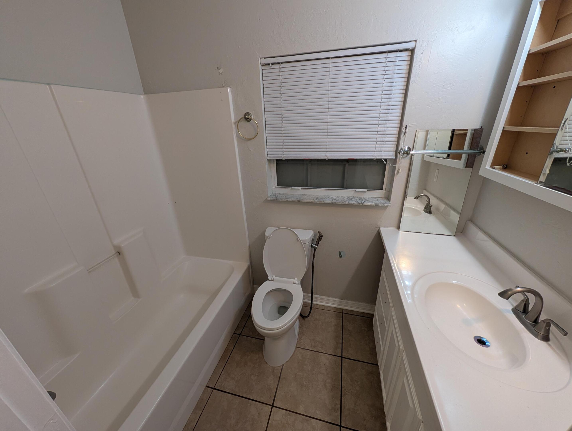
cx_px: 286
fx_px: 199
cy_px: 216
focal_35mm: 12
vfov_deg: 94.6
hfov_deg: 110.5
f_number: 1.7
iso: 219
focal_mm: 2.02
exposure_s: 1/60
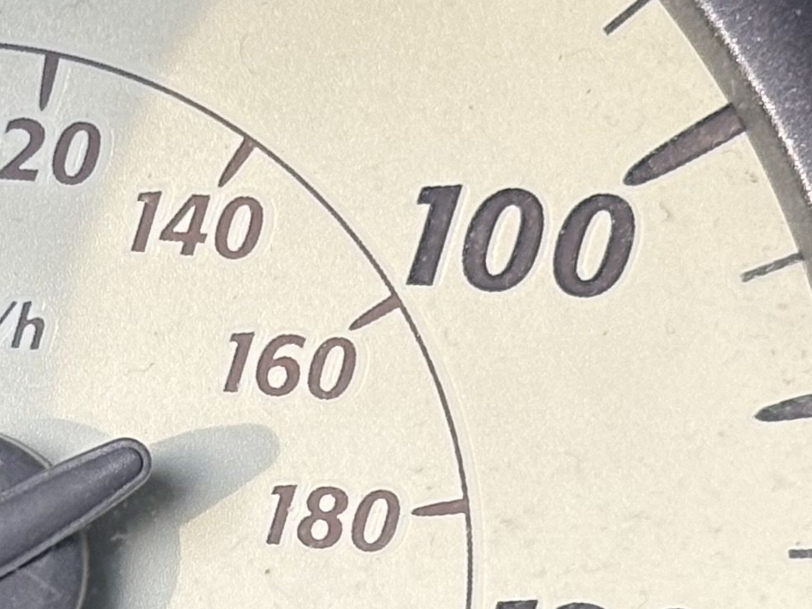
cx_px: 54
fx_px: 4974
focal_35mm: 212
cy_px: 804
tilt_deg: -27.5
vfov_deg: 6.9
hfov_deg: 9.3
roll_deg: +0.4
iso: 50
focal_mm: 5.96
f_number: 1.6
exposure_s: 1/121
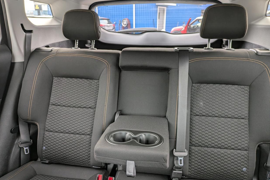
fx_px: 202
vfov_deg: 47.9
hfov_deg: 67.4
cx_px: 139
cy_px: 94
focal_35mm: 27
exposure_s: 1/50
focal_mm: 5.43
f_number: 1.89
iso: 58
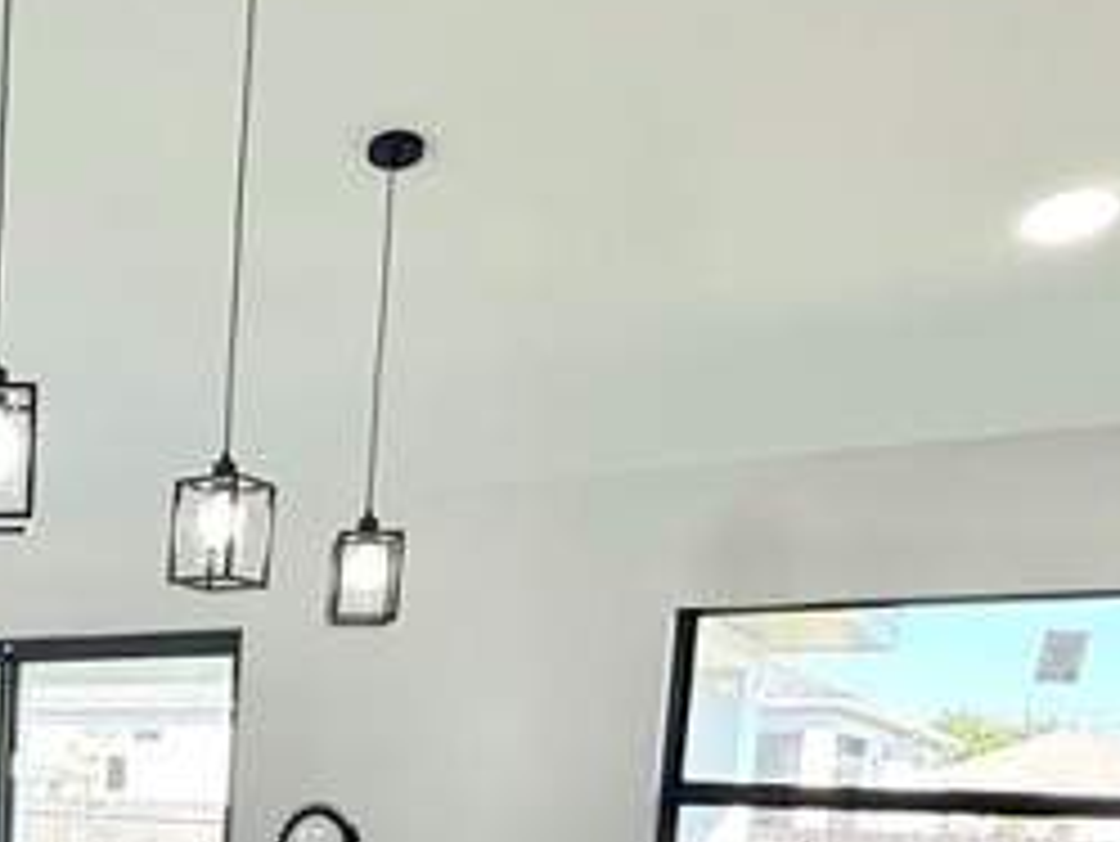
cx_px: -130
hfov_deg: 35.5
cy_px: 932
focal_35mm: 45
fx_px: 1457
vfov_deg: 29.1
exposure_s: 1/178
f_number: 2.2
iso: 64
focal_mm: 2.22
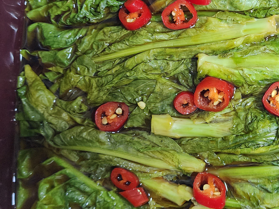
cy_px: 83
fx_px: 419
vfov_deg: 28.0
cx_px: 242
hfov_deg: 35.1
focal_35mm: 52
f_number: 1.8
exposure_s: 1/30
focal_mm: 6.4
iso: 500
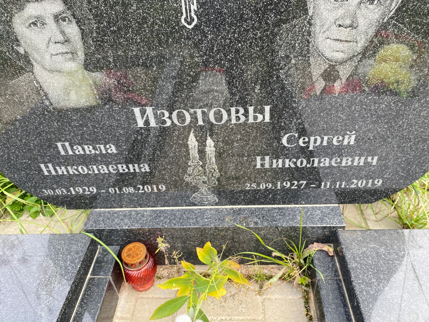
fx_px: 322
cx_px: 214
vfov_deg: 53.1
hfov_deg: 67.3
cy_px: 161
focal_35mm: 26
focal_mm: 4.25
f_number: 1.8
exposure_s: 1/202
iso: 32
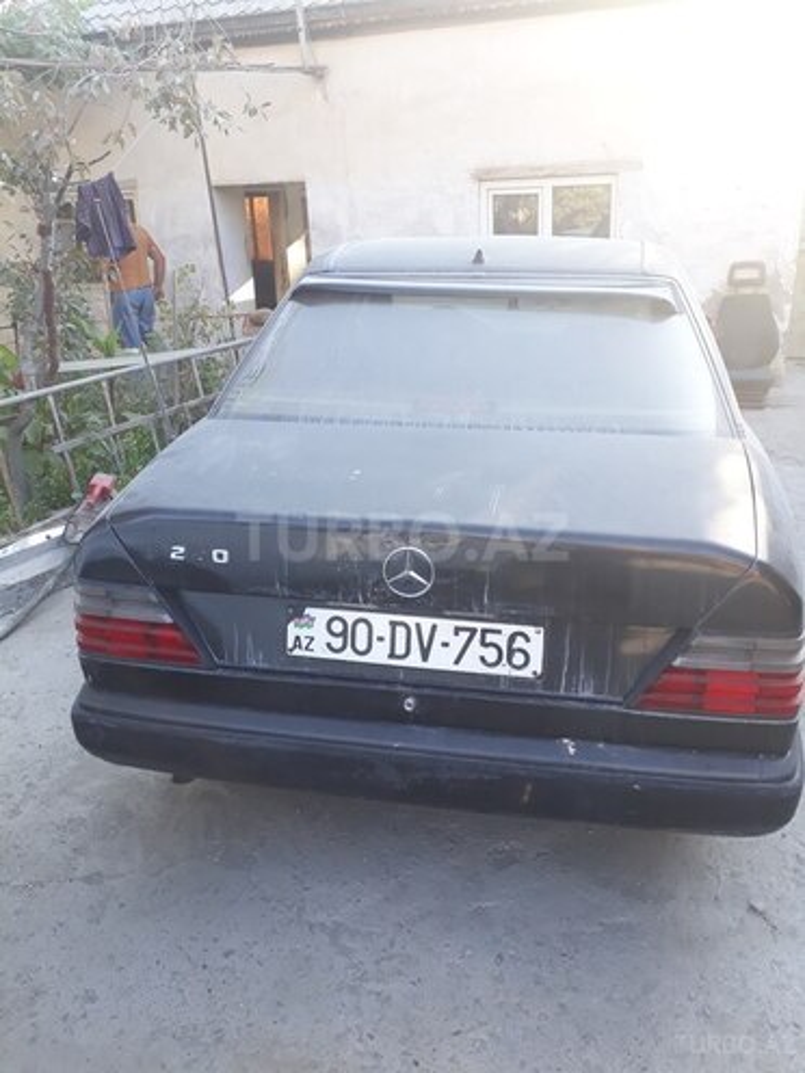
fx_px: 837
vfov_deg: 65.3
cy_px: 536
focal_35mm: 27
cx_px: 402
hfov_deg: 51.4
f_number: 1.9
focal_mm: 3.6
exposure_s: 1/106
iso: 40
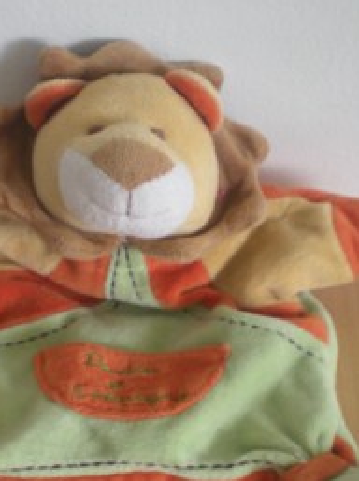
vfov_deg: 25.2
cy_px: 318
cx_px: 118
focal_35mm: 77
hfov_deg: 19.0
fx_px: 1067
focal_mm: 6.3
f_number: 3.1
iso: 200
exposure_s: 1/23.6
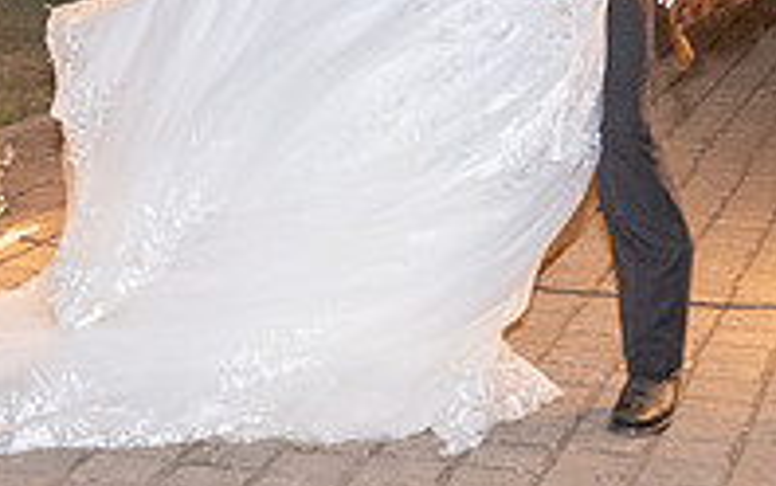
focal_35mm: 119
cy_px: 74
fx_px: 2518
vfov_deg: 11.0
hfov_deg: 17.5
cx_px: 269
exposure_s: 1/160
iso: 2000
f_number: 4
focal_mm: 28
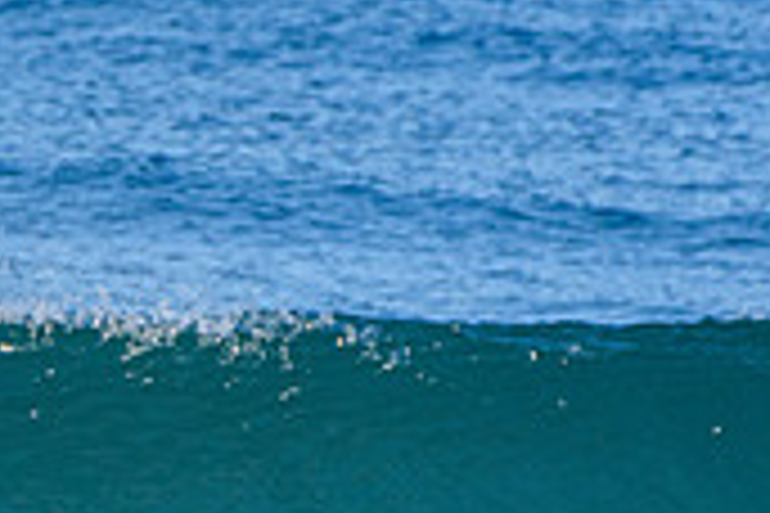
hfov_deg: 0.8
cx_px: -324
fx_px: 54366
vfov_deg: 0.5
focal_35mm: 2542
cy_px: 794
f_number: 5.6
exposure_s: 1/2000
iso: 400
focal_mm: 500
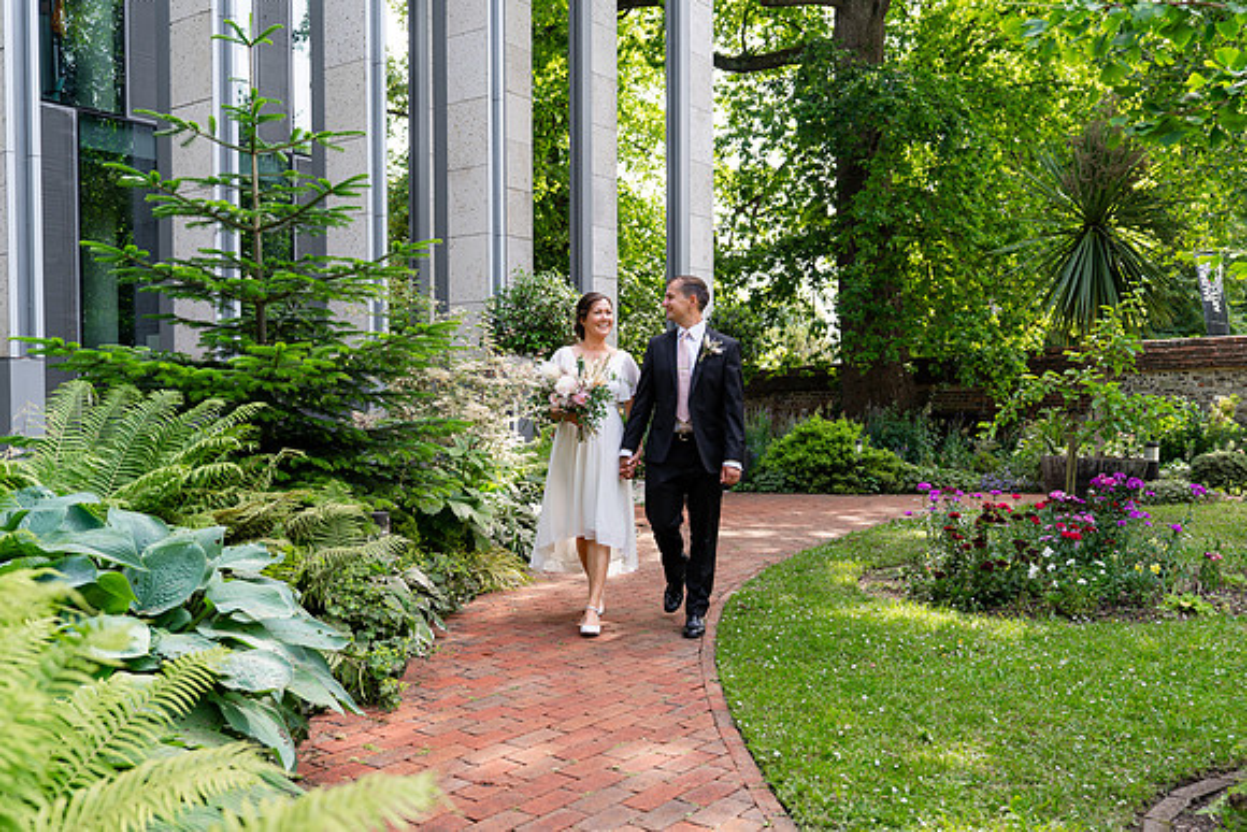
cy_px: 422
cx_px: 621
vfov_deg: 41.1
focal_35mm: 32
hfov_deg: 58.7
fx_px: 1109
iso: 125
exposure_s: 1/250
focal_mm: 31
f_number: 3.5
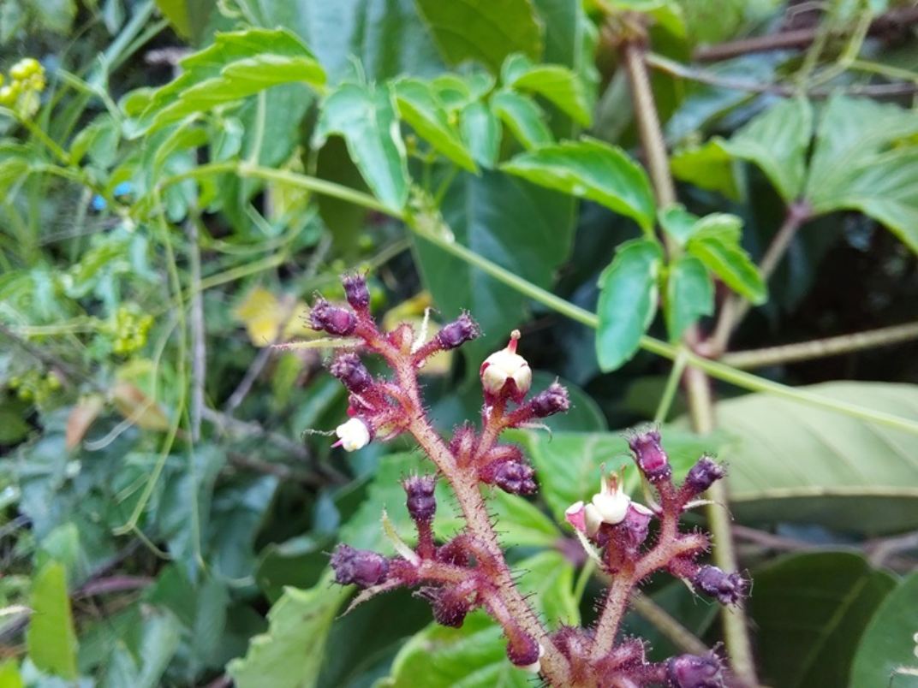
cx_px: 459
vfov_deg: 54.9
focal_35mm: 25
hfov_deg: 69.4
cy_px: 344
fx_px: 663
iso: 100
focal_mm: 2.13
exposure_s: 1/139
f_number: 2.4
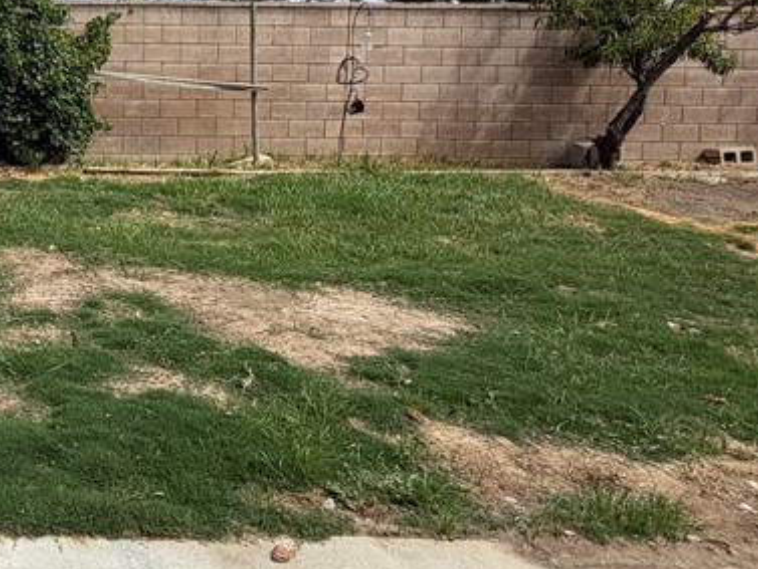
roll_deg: -0.3
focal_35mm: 38
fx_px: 832
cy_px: 99
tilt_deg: -4.6
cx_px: -48
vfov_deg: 36.2
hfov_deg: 40.8
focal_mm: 2.22
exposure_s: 1/770
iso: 25
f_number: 2.2
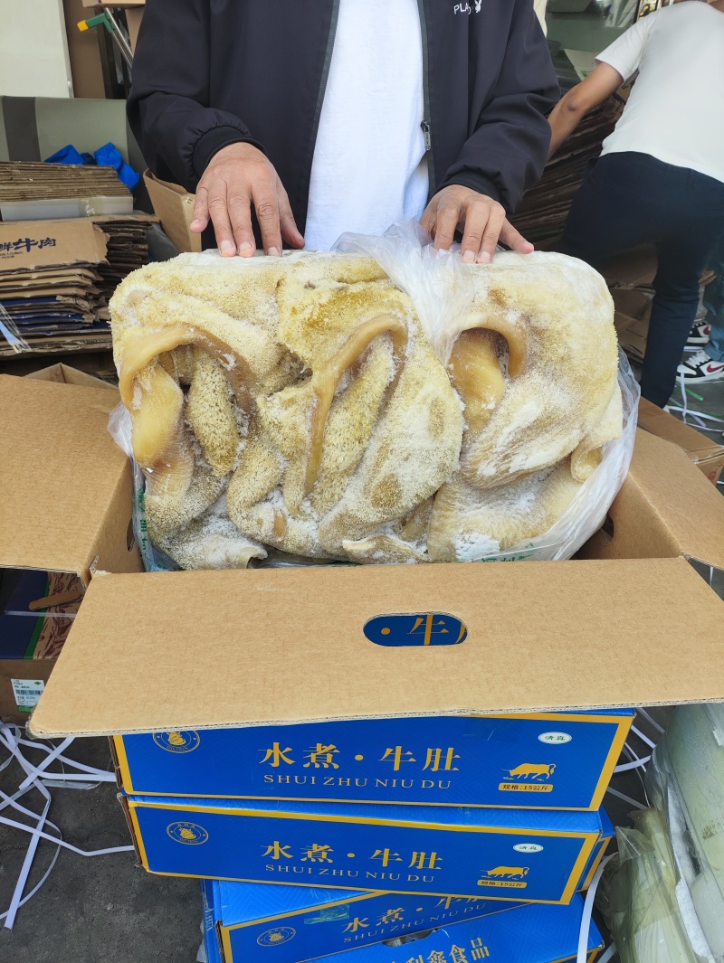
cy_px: 482
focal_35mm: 25
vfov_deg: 69.4
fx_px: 696
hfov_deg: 54.9
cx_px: 362
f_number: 1.79
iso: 50
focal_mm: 4.71
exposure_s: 1/238
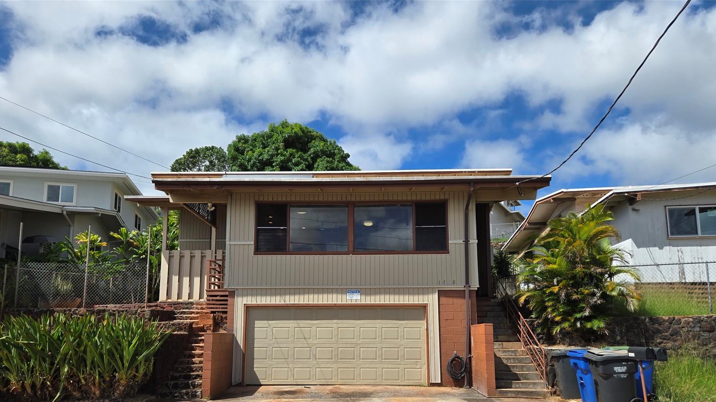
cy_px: 278
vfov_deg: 43.6
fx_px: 494
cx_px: 346
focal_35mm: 26
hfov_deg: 71.9
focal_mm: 5.4
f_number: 1.8
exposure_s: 1/2921
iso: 32
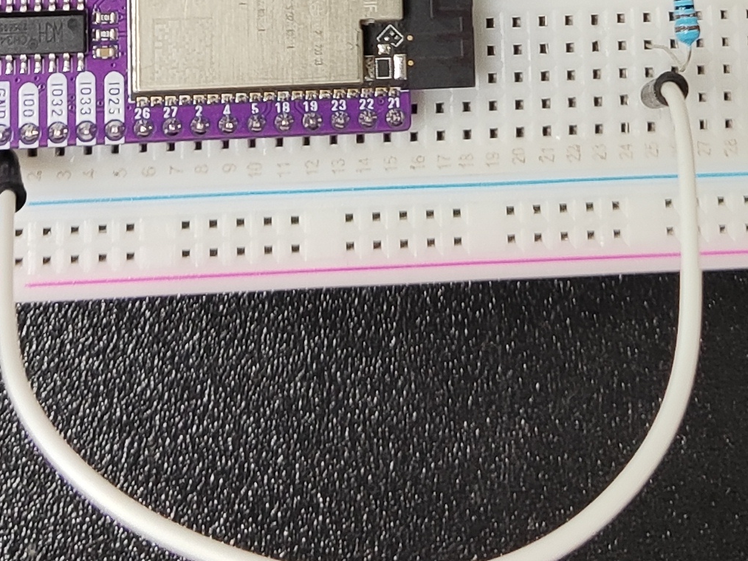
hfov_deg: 21.1
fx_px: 2010
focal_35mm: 93
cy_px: -501
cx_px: 347
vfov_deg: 13.9
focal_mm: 5.4
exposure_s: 1/50
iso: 188
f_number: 1.8
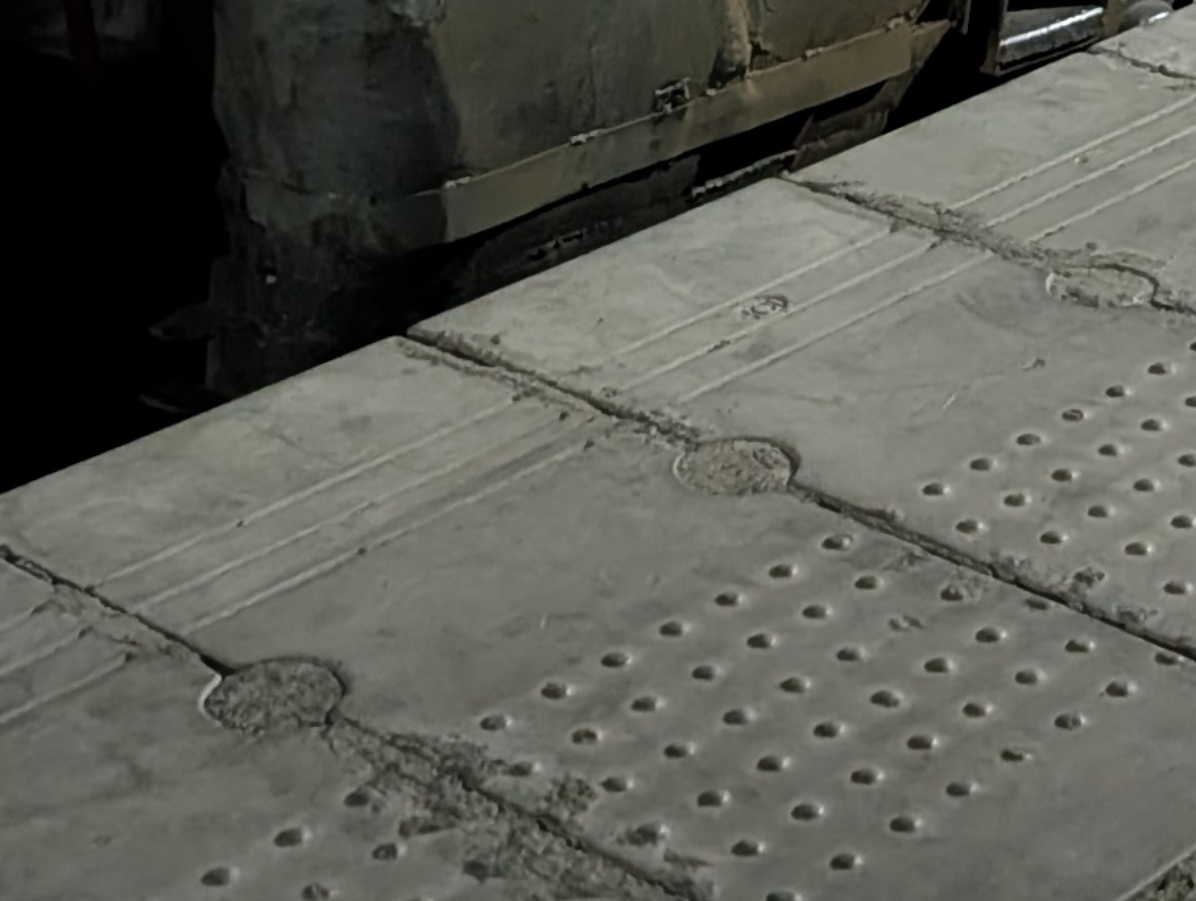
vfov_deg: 11.9
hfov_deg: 17.9
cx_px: 1058
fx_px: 3737
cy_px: -1055
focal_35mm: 108
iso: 1081
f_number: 1.68
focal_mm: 6.9
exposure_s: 1/25
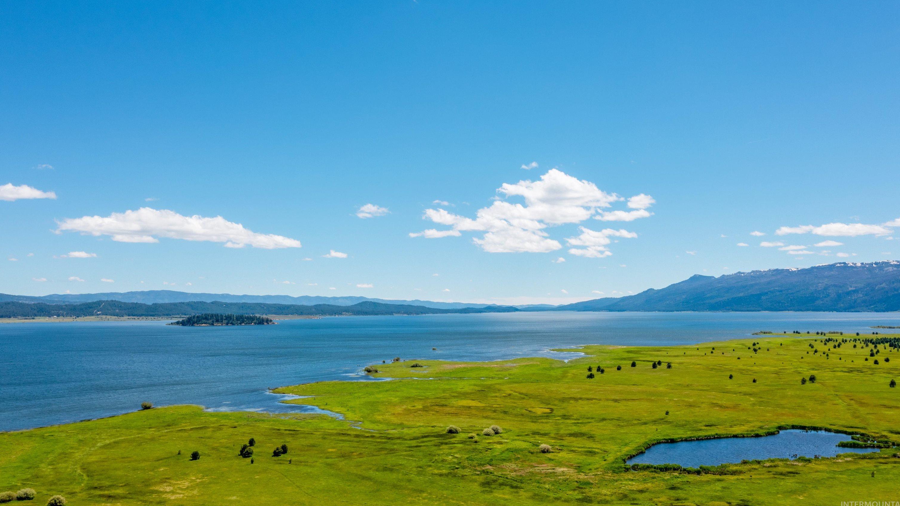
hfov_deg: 64.3
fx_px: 716
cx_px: 450
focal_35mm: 30
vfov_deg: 38.9
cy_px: 229
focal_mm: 10.26
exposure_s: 1/800
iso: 100
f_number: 8
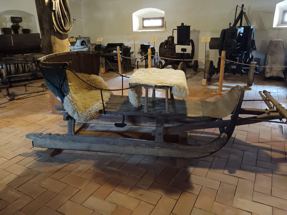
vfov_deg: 51.4
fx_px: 224
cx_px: 144
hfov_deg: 65.3
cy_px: 108
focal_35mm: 27
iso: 5198
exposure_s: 1/20
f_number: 1.9
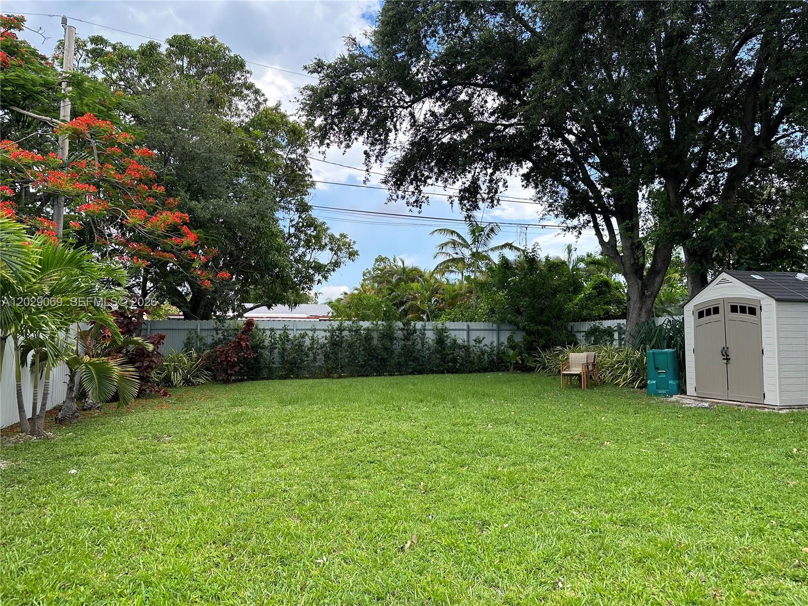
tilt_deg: +3.4
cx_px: 404
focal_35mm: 24
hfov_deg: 71.6
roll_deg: -0.3
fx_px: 560
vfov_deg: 56.8
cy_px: 303
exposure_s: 1/1171
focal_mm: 6.86
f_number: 1.78
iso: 80
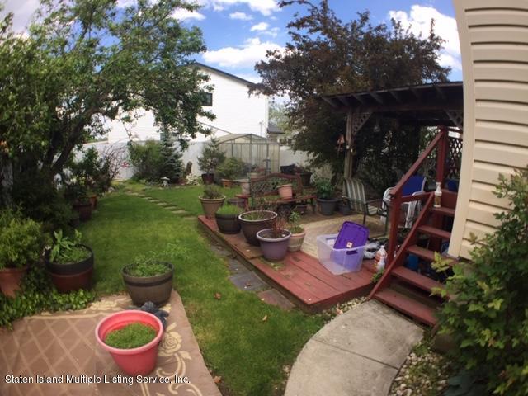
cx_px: 264
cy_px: 198
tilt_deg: -11.6
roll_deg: -1.0
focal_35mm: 29
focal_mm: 4.15
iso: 32
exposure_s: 1/706
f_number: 2.2
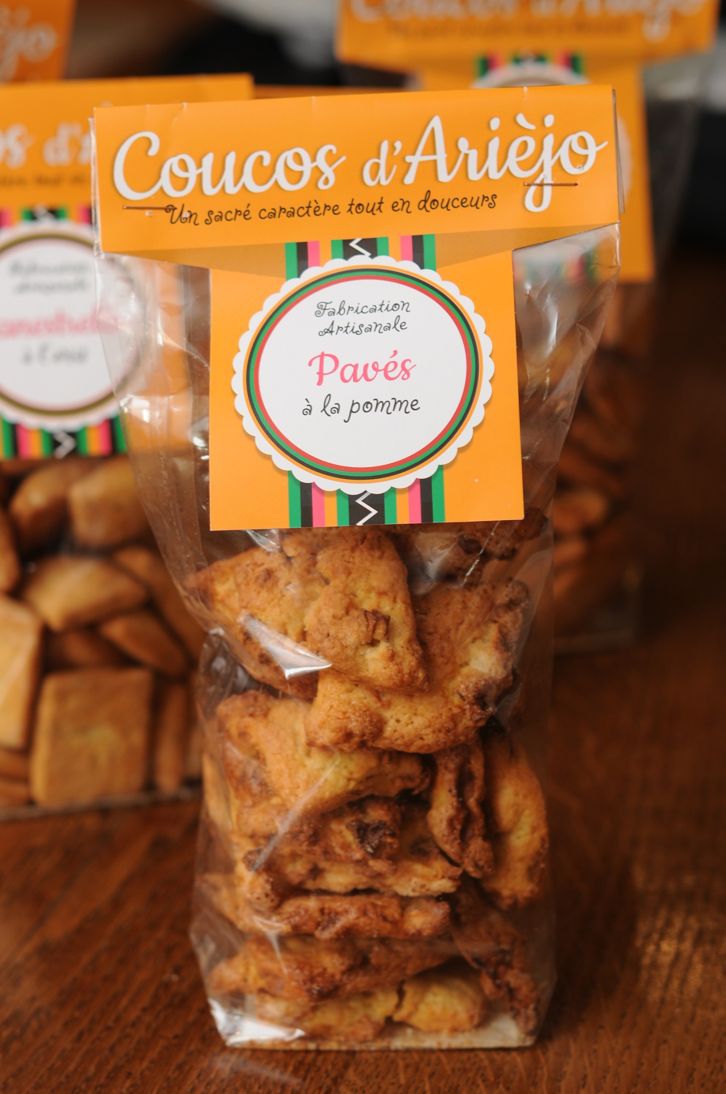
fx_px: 2730
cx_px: 363
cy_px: 547
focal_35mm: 90
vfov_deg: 22.6
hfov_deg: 15.1
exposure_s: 1/60
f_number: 5
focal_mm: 60
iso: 200
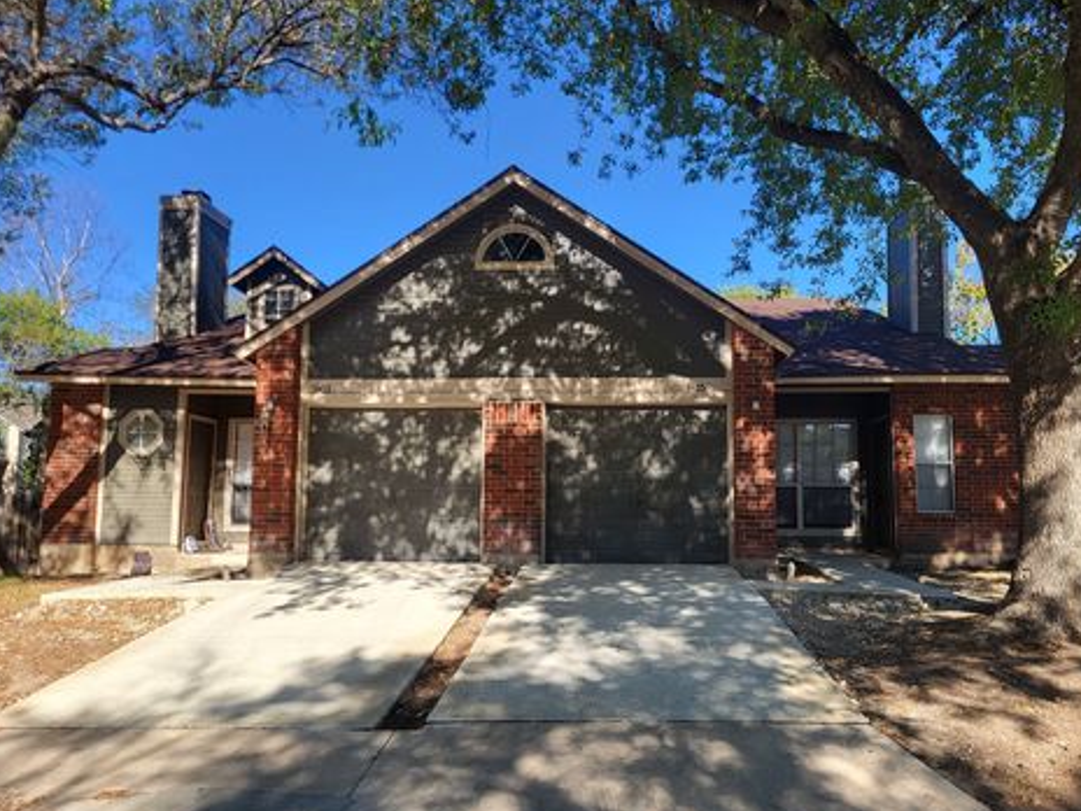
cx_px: 568
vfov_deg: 49.7
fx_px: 874
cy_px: 423
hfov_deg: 63.4
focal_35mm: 28
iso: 40
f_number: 1.8
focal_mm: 5.4
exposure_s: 1/981
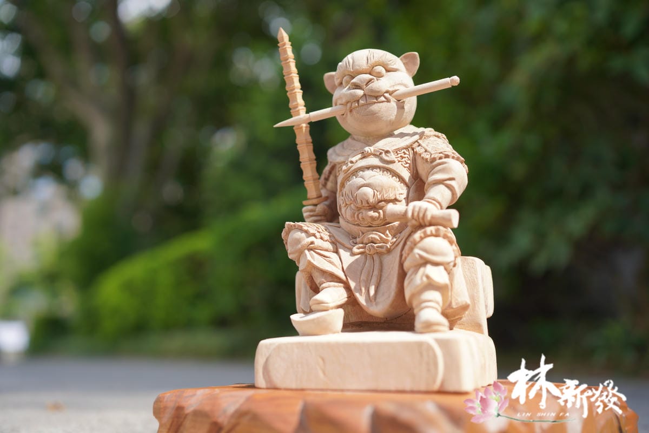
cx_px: 324
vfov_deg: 37.9
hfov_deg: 54.4
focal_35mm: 35
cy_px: 216
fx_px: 631
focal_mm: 35
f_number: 3.2
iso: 100
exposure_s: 1/640
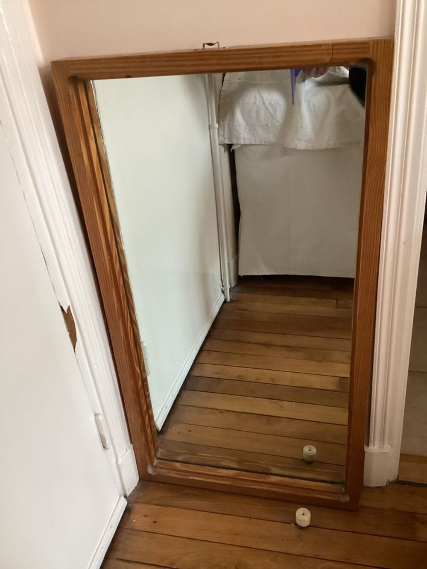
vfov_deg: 58.3
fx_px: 510
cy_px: 284
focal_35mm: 31
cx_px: 214
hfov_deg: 45.4
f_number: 2.4
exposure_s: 1/30
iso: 320
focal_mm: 3.3
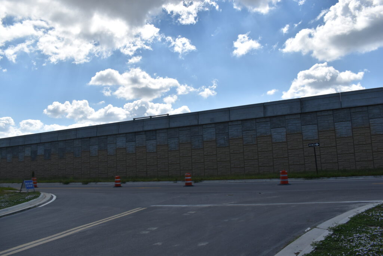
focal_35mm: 30
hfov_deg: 61.9
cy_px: 128
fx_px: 319
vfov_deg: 43.6
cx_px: 192
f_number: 8
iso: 100
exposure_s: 1/500
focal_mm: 20
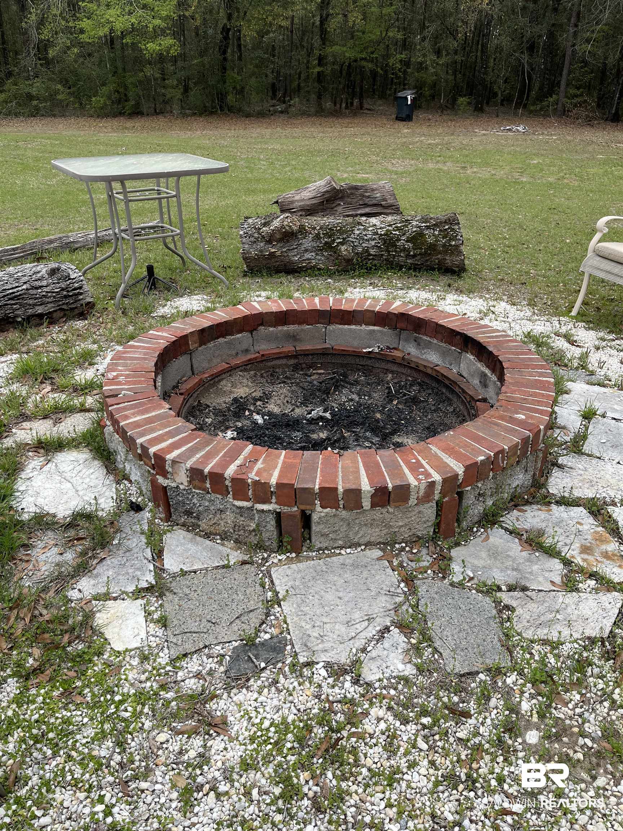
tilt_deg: -27.8
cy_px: 416
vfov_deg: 67.3
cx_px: 312
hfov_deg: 53.1
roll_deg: +0.5
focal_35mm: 26
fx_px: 624
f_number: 1.6
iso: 50
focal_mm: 5.1
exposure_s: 1/1497
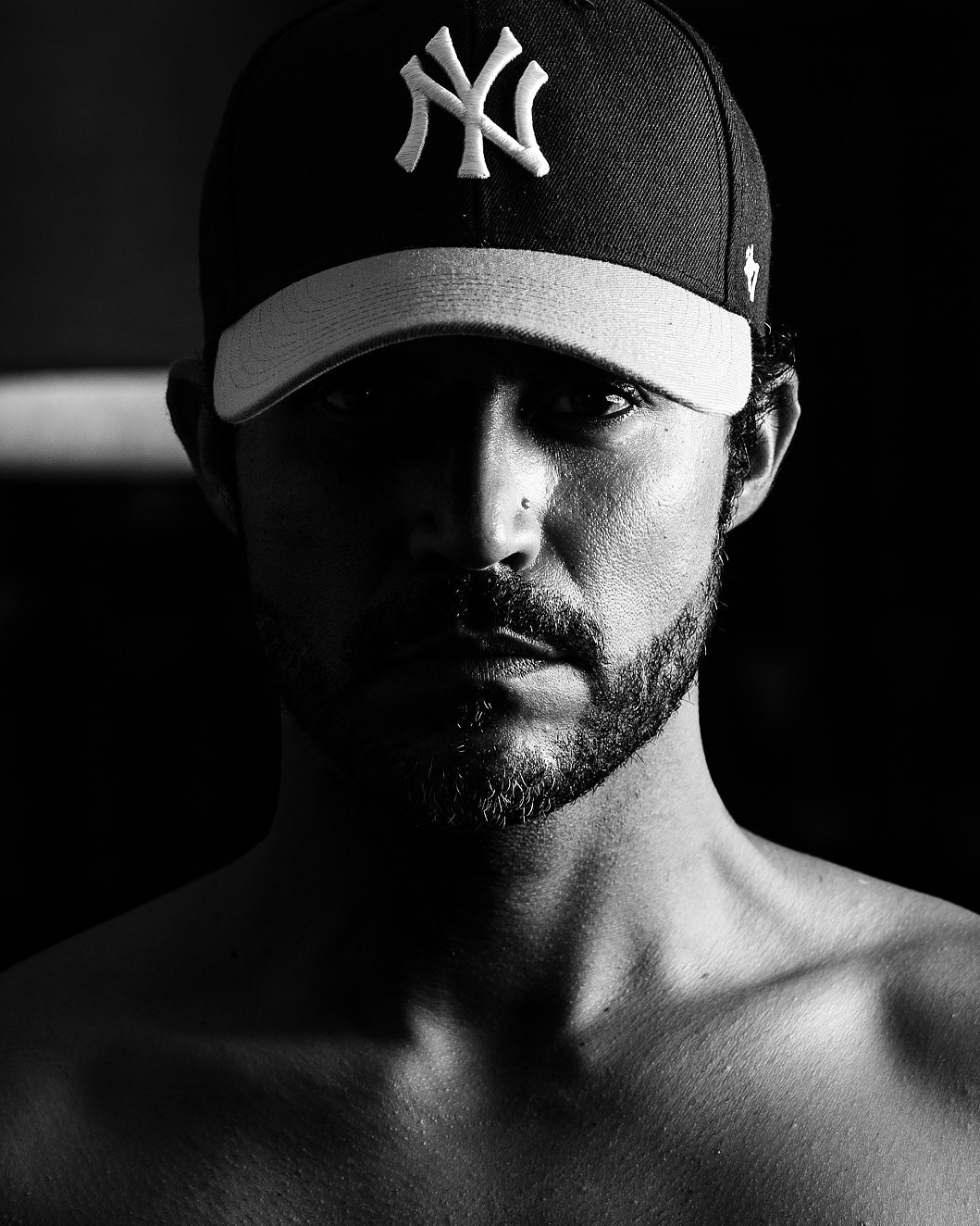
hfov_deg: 8.7
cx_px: 489
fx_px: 6454
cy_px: 647
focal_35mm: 178
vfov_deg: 10.8
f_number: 5.6
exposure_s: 1/125
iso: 100
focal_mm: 105
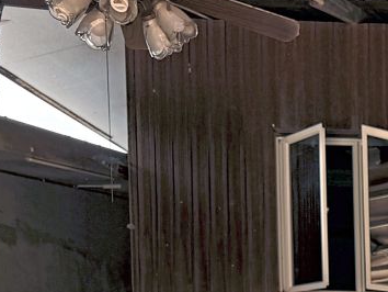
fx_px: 942
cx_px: 578
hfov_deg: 20.1
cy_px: 485
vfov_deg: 15.6
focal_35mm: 84
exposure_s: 1/494
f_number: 1.78
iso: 80
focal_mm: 6.76
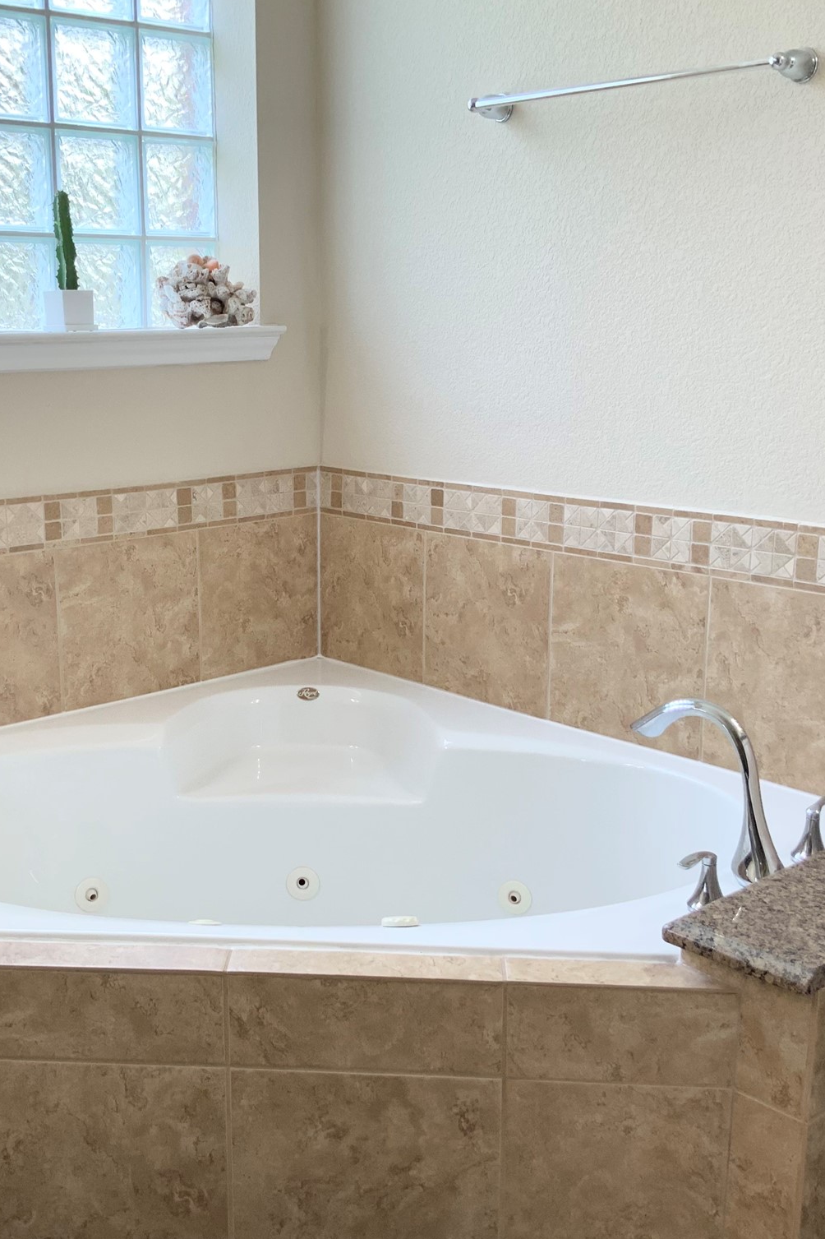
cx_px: 304
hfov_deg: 32.4
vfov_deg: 47.4
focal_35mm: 41
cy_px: 624
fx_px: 1410
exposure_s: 1/60
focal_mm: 3
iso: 40
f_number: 1.8
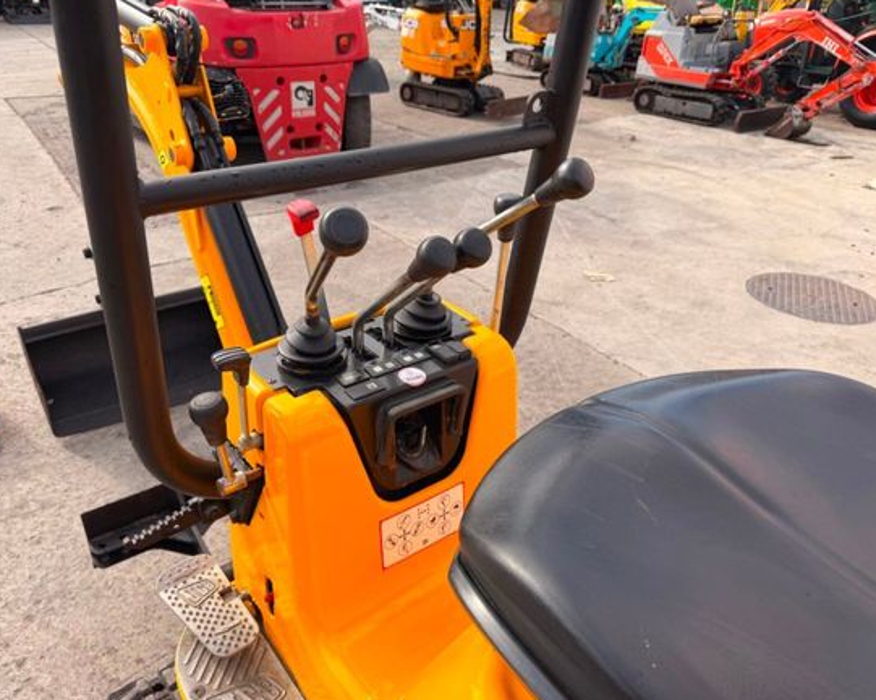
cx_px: 411
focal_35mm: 26
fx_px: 674
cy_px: 348
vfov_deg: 54.9
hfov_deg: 66.0
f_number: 1.78
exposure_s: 1/1901
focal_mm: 6.76
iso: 80
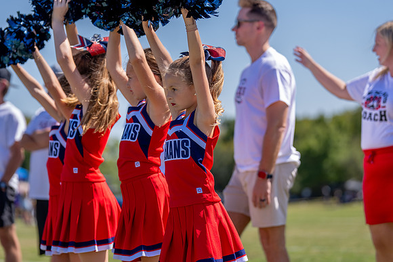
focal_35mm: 132
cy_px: 122
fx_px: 1445
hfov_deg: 15.5
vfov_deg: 10.4
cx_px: 171
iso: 100
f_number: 2.8
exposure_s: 1/1250
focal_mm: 114
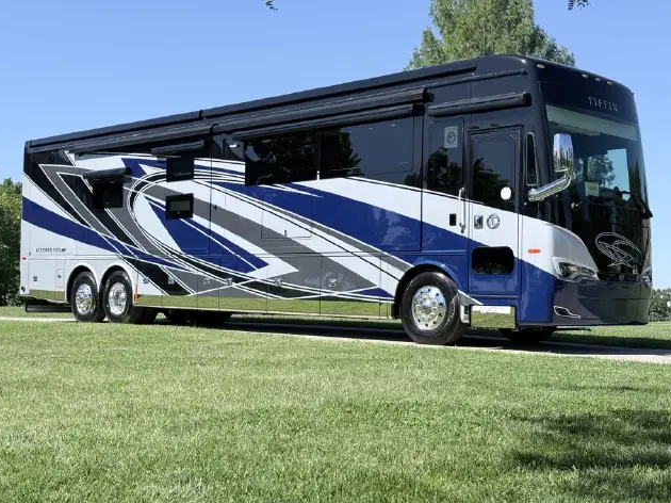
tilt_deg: +5.1
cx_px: 326
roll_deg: +0.6
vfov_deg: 29.1
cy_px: 245
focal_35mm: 50
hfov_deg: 38.2
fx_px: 969
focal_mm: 6.76
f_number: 1.78
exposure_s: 1/3096
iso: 64
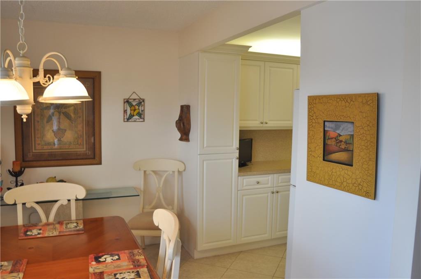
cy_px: 140
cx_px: 210
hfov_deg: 62.0
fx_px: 350
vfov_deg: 43.5
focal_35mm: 30
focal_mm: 20
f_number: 4
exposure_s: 1/60
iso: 400
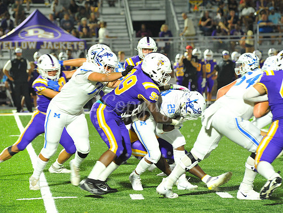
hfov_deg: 9.1
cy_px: 106
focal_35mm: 218
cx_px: 146
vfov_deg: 6.8
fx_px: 1783
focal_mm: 200
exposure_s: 1/160
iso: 4000
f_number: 5.6
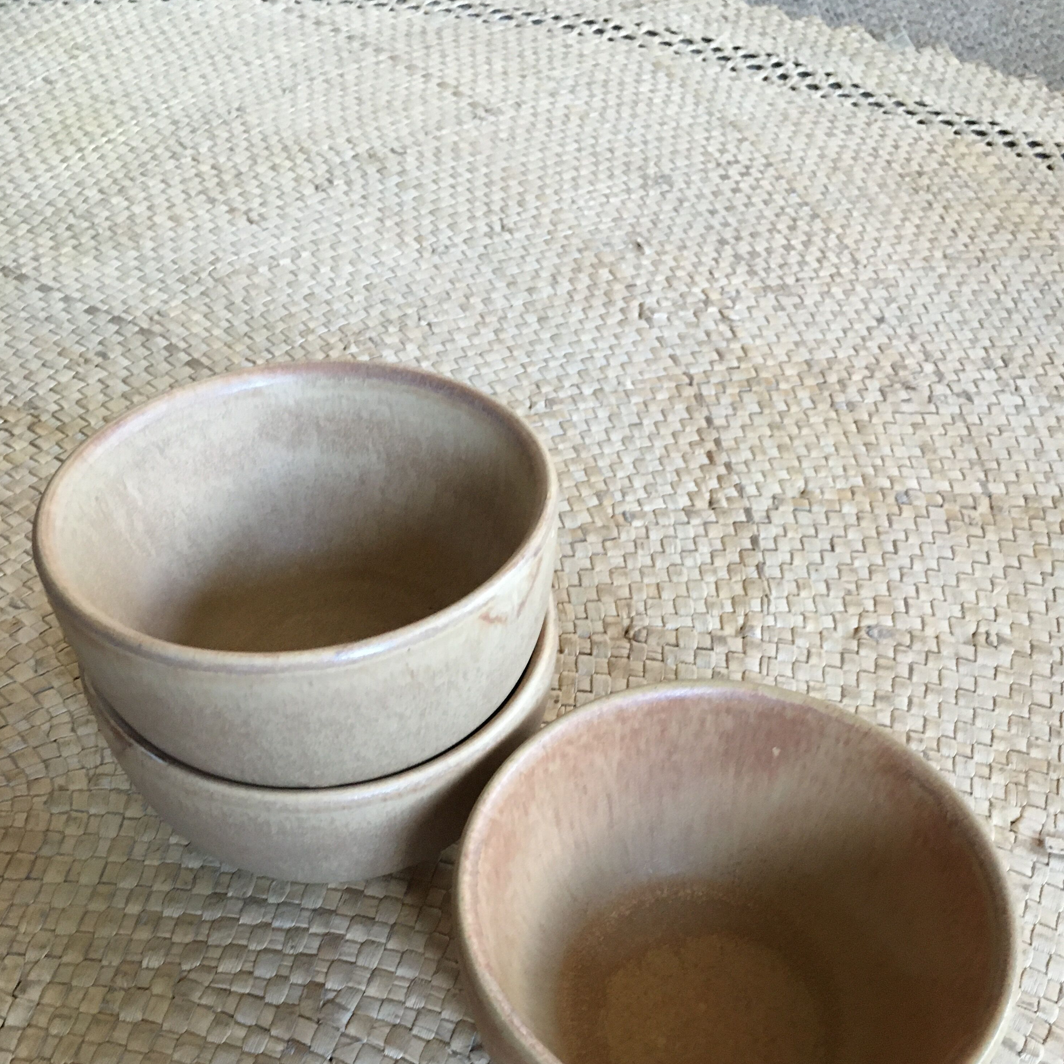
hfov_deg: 47.2
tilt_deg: -47.8
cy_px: 693
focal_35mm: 35
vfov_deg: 46.6
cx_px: 537
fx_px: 1217
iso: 200
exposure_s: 1/20
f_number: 2.2
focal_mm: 4.15
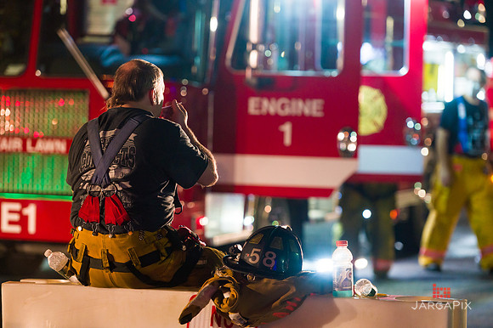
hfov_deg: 13.7
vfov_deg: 9.1
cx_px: 246
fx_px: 2053
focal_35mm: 150
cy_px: 164
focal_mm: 150
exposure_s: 1/125
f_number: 3.2
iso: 1600
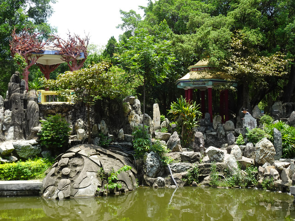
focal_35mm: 44
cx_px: 148
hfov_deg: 42.9
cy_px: 110
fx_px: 375
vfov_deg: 32.9
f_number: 4.5
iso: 80
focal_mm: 7.29
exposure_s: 1/200
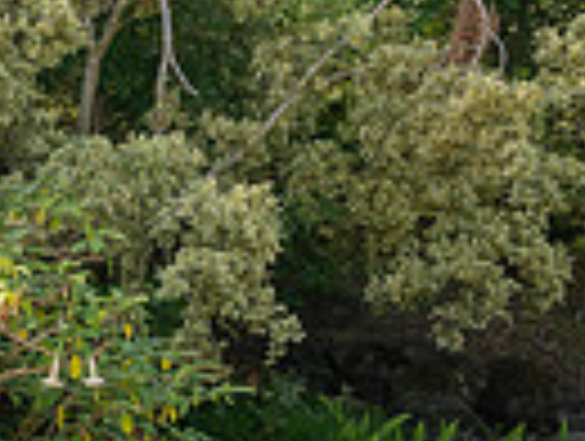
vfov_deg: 13.0
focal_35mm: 106
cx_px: -504
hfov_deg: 15.6
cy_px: 717
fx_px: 1795
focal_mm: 24
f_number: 9
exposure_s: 1/200
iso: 200
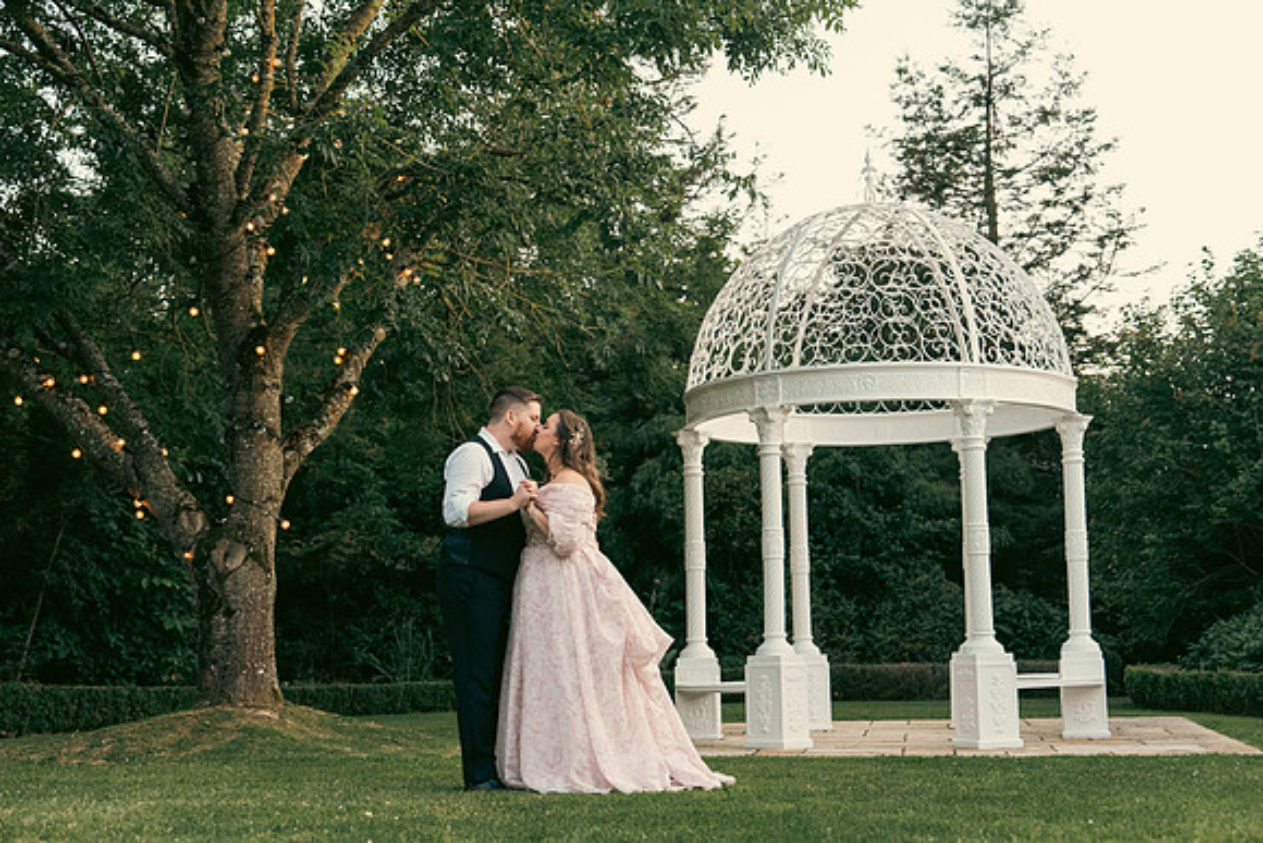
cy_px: 422
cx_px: 632
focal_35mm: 56
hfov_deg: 35.8
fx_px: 1954
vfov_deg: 24.3
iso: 1000
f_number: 3.5
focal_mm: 54
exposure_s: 1/200
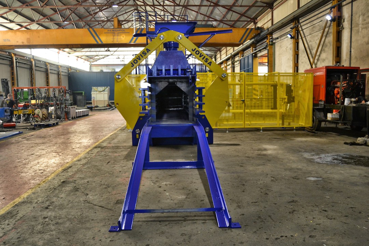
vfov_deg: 43.6
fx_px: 307
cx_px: 184
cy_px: 123
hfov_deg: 61.9
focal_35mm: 30
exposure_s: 1/40
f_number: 3.5
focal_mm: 20
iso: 800
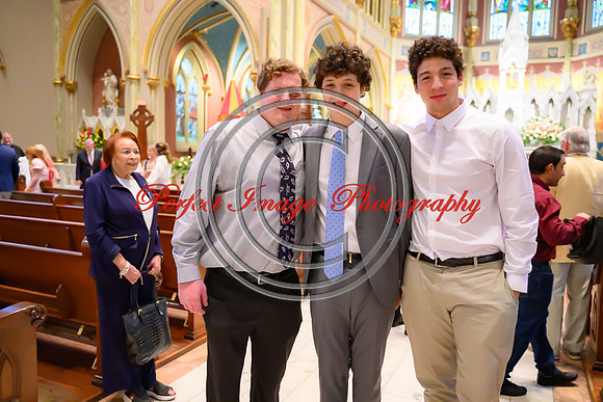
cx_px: 302
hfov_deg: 65.5
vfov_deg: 46.4
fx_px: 469
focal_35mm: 28
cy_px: 201
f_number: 2.8
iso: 10000
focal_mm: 28
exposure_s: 1/100
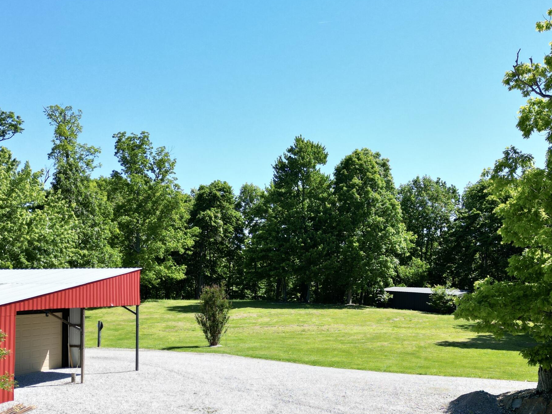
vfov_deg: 35.7
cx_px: 290
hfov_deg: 46.8
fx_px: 638
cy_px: 263
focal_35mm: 40
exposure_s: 1/1500
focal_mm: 6.72
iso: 100
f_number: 1.7
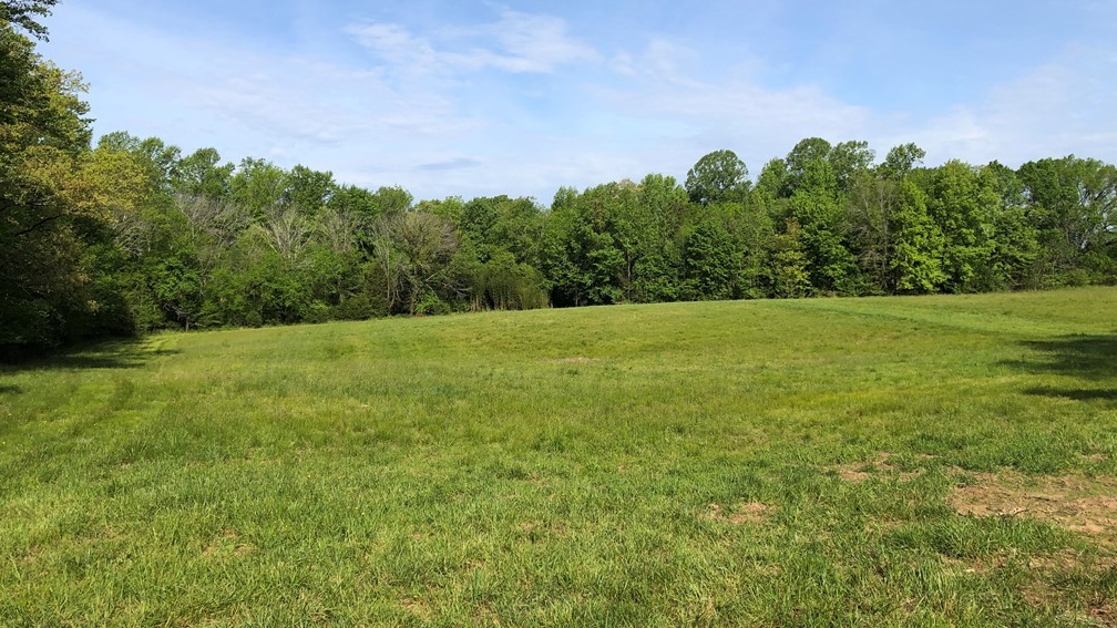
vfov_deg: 37.5
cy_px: 235
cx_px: 553
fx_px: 918
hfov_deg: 62.6
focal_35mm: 31
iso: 20
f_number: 1.8
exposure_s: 1/2404
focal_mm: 3.99
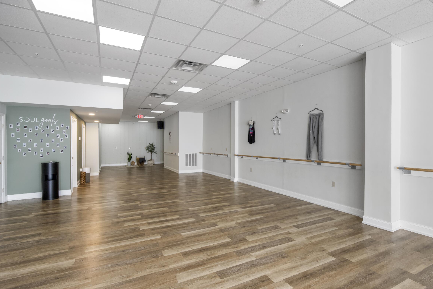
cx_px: 241
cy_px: 154
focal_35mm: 18
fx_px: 217
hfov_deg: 89.6
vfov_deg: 67.3
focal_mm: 14
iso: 450
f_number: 4.5
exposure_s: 1/40
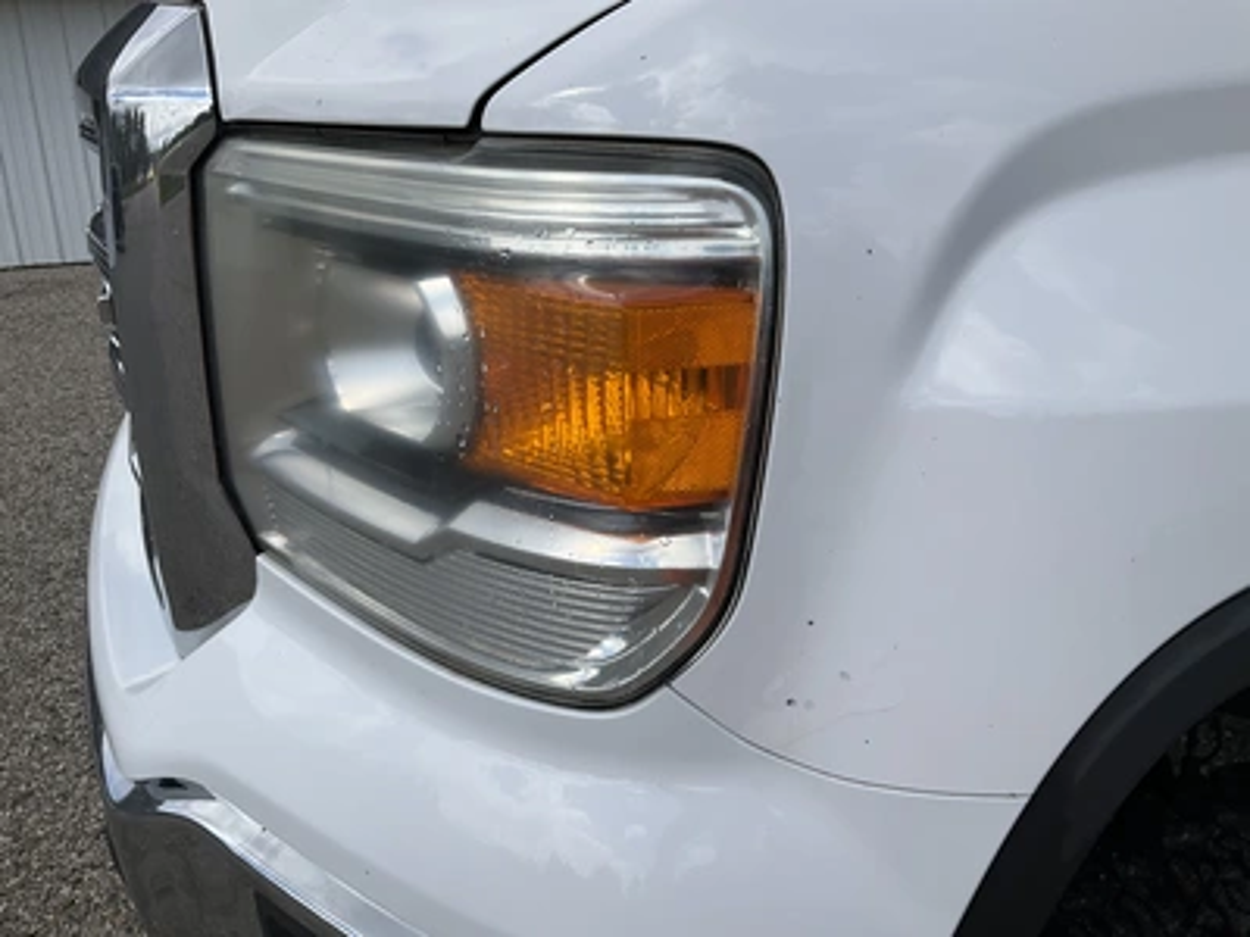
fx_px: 1047
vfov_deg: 48.2
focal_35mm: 29
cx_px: 625
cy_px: 468
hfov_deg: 61.7
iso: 25
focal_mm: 3
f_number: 1.8
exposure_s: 1/2667
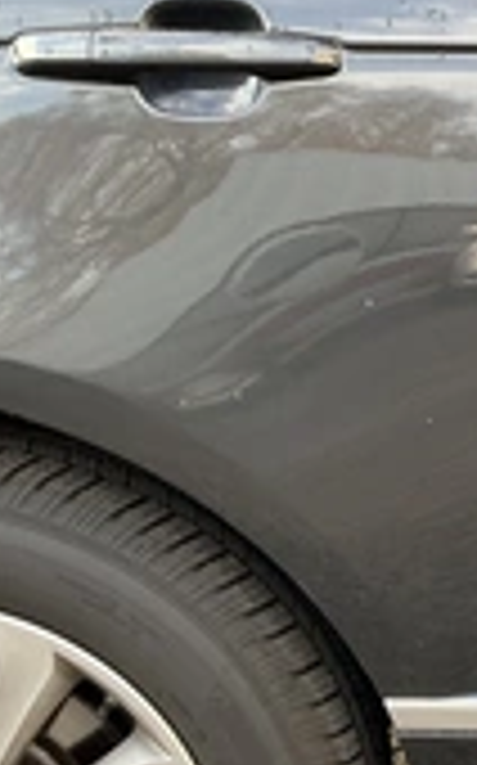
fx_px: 1458
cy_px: 342
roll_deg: +0.1
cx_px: 576
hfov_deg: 17.7
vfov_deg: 29.4
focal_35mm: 70
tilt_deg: -12.7
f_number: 1.8
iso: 50
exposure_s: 1/122
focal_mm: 3
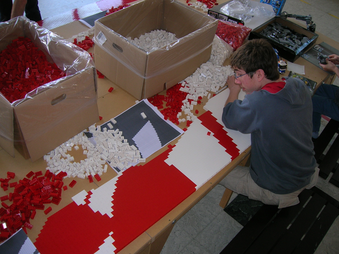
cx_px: 170
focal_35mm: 34
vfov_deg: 41.7
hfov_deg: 54.0
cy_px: 127
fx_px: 333
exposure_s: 1/60.1
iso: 50
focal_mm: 5.7
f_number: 2.9
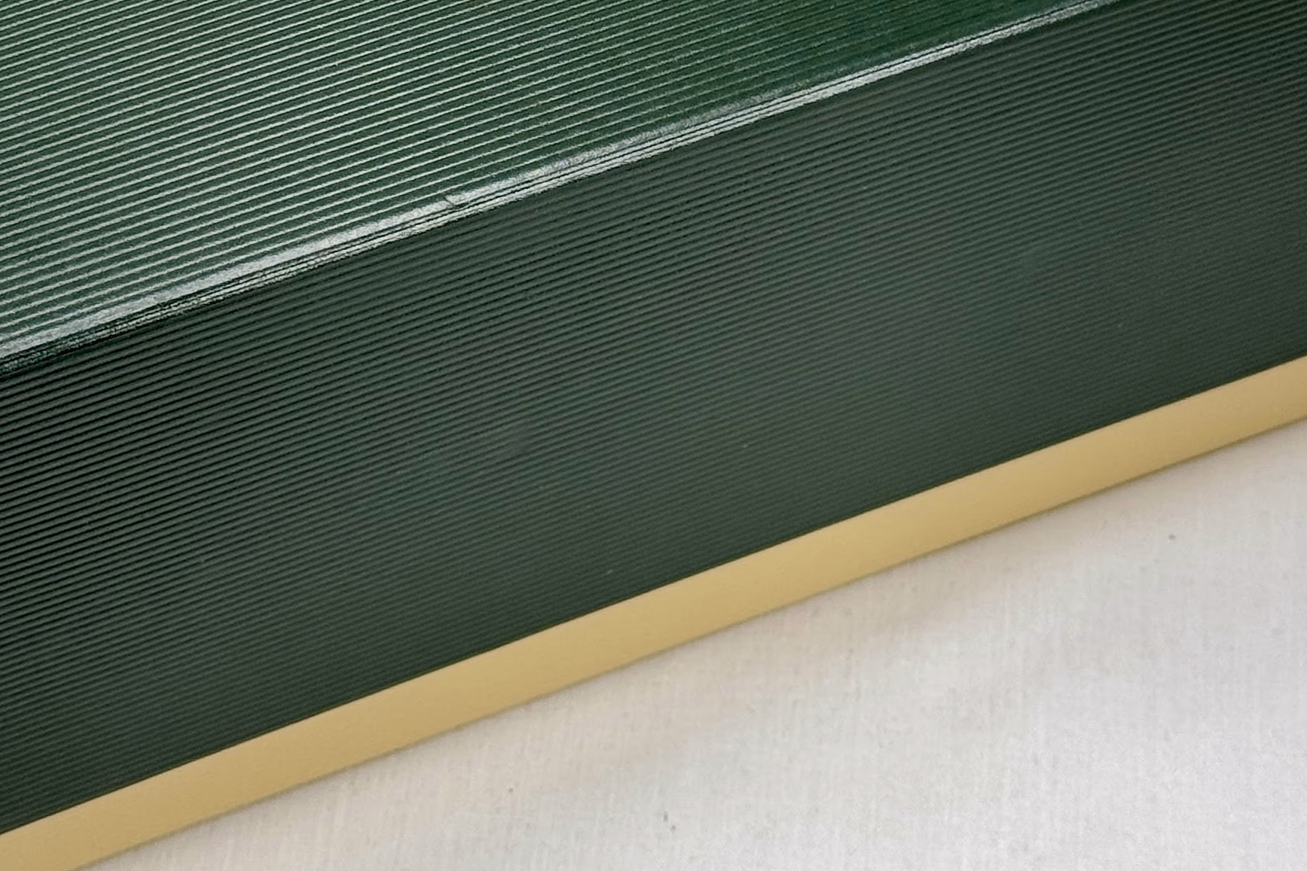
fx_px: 4211
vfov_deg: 11.6
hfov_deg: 17.6
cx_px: 552
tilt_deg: -45.2
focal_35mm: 116
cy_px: -166
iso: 50
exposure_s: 1/60
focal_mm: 6.76
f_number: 1.78
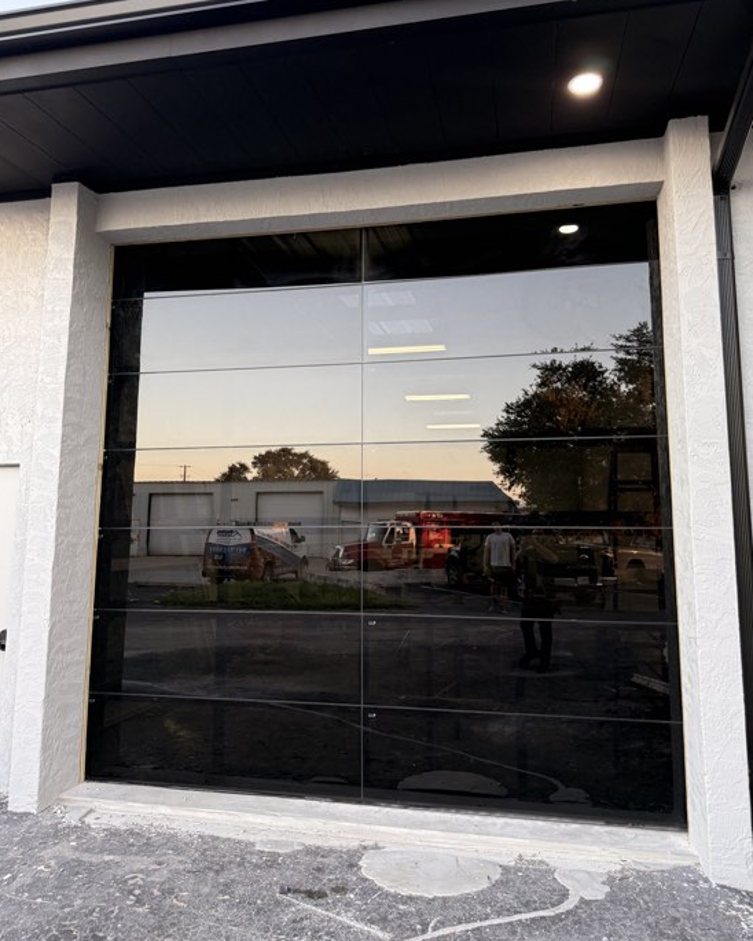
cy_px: 424
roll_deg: +0.0
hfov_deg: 54.9
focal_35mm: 26
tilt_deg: +9.8
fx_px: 724
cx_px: 366
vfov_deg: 65.9
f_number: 1.78
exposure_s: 1/120
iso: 200
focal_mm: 6.76
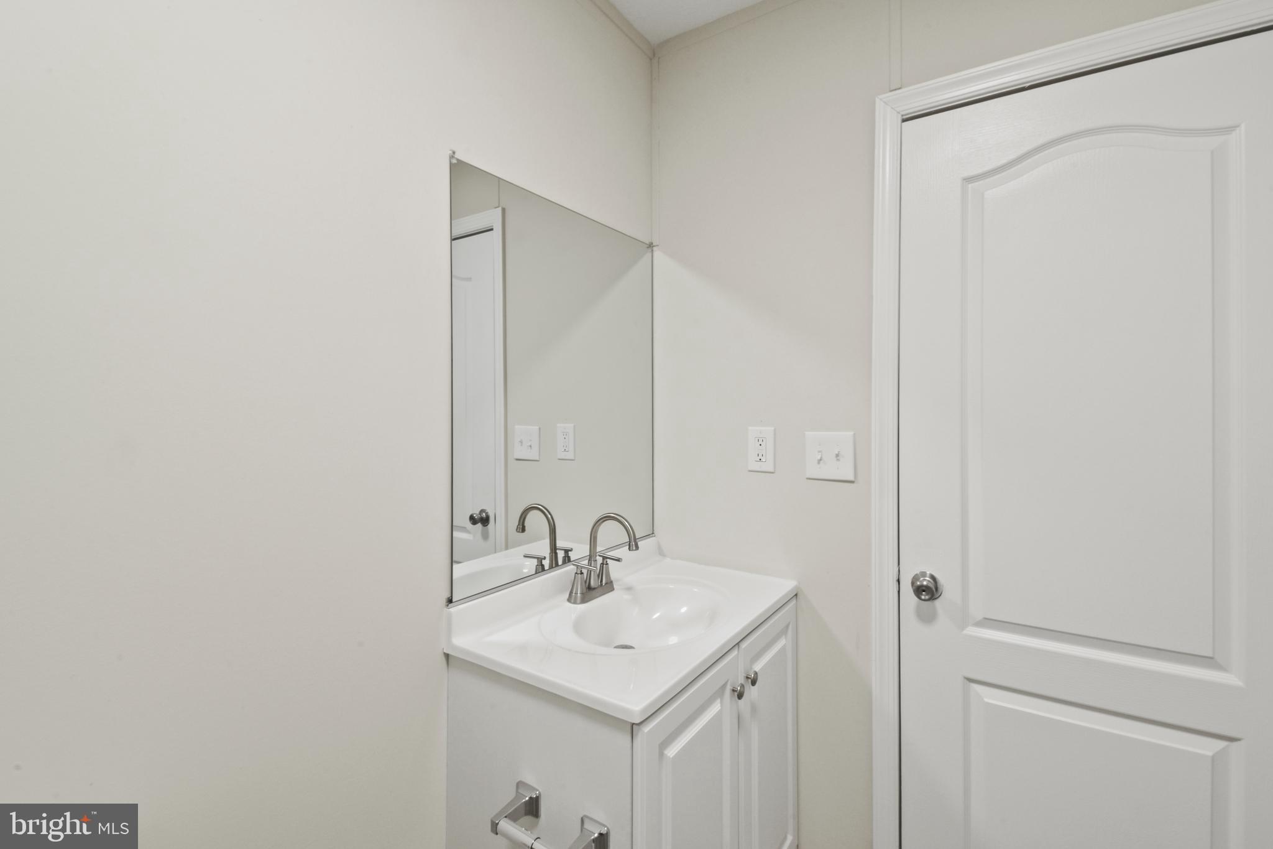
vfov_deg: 77.3
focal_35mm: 15
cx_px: 636
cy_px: 424
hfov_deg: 100.4
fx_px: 530
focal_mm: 10
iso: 100
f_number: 22
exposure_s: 2
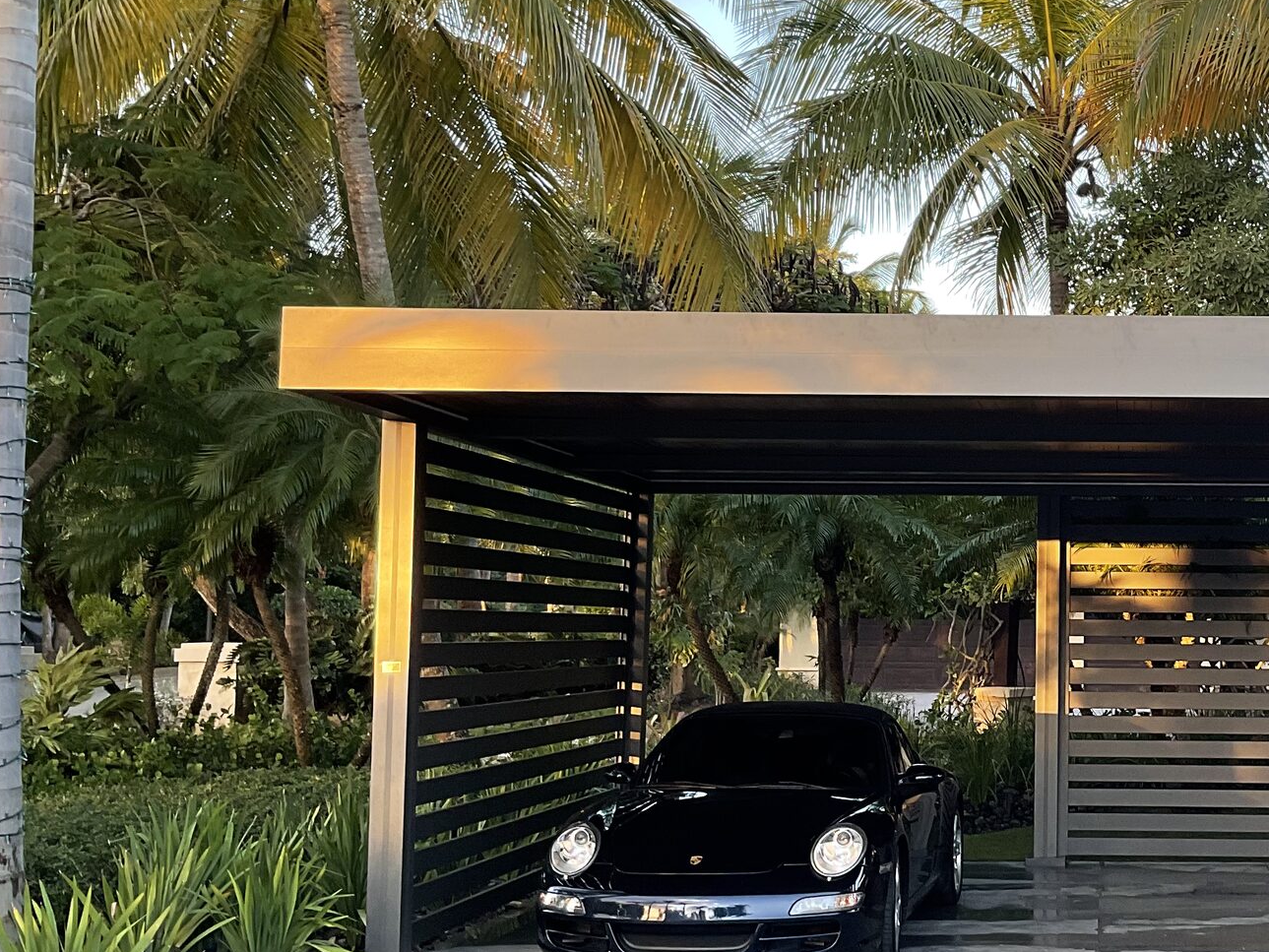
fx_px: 1980
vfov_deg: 27.0
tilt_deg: +5.2
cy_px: 472
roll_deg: -0.6
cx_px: 1111
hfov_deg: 33.9
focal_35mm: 54
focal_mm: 3
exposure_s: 1/122
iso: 40
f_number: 1.8
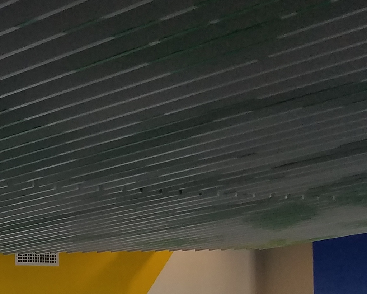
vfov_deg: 14.4
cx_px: -287
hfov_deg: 16.3
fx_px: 1086
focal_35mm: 100
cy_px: 431
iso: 64
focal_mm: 4.2
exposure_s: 1/120
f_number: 1.7
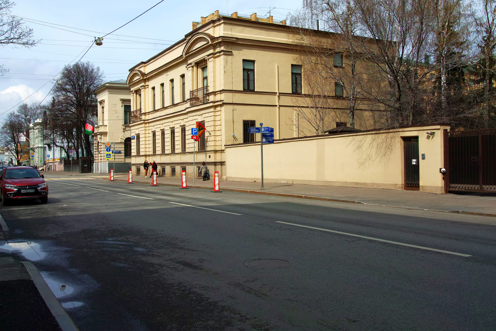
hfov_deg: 51.9
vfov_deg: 35.9
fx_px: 510
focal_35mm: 37
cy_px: 166
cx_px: 248
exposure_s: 1/500
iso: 100
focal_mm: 28
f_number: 8
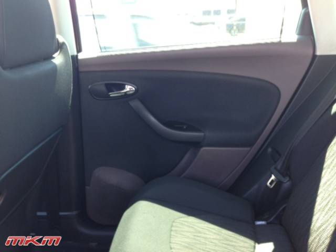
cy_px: 126
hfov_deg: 55.4
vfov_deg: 42.9
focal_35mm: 33
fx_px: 320
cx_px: 168
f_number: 2.4
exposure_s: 1/20
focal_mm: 4.13
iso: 80
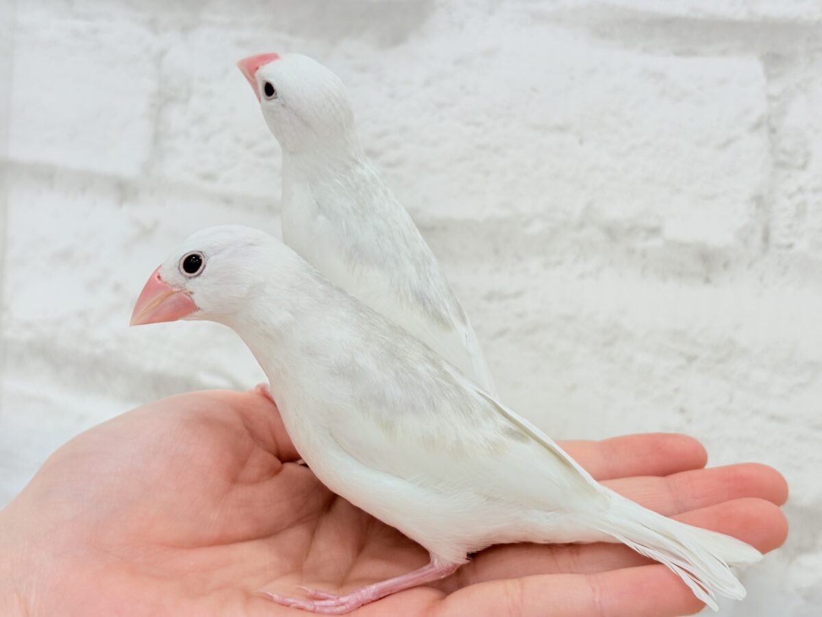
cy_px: 308
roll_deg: -5.5
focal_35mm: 52
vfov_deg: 28.0
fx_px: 1235
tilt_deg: -6.1
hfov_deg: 36.8
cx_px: 411
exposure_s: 1/100
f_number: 1.6
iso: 64
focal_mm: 5.96
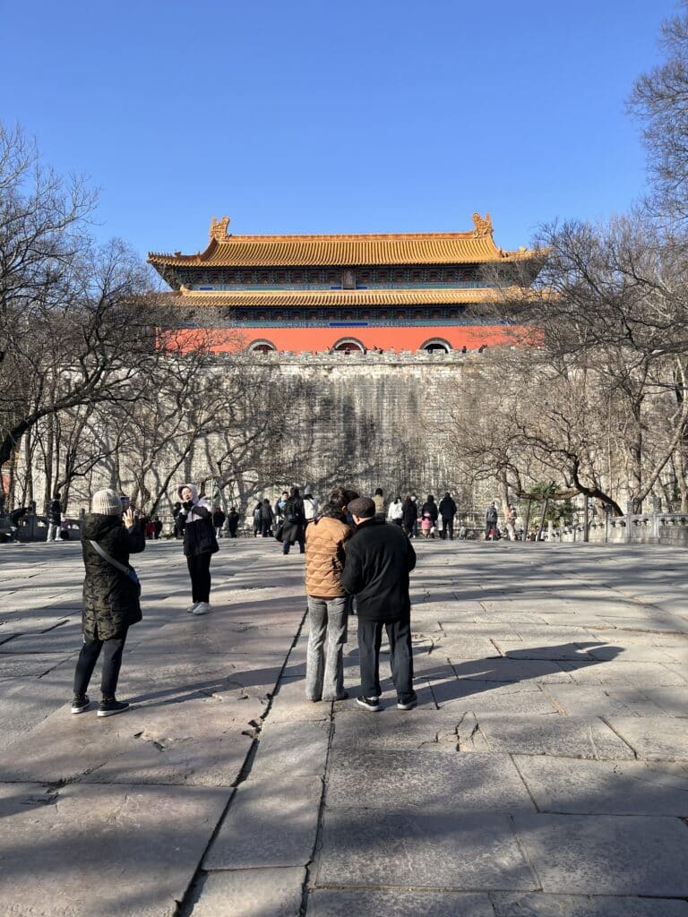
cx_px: 344
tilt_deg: +6.1
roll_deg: +1.0
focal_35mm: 26
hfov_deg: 53.1
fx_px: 689
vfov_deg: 67.3
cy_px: 458
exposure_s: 1/1404
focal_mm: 5.1
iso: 50
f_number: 1.6
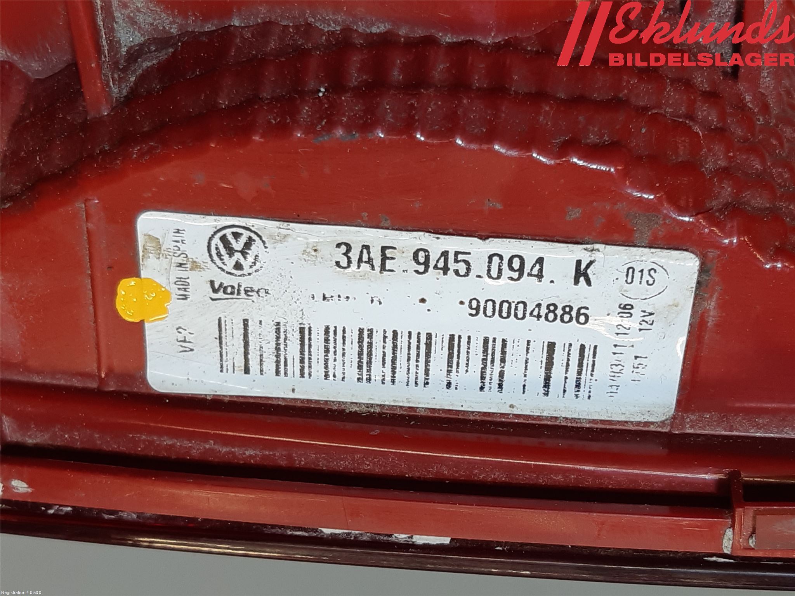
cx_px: 398
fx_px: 597
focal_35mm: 26
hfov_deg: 67.3
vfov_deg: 53.1
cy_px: 298
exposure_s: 1/100
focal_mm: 3.93
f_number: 1.7
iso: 50
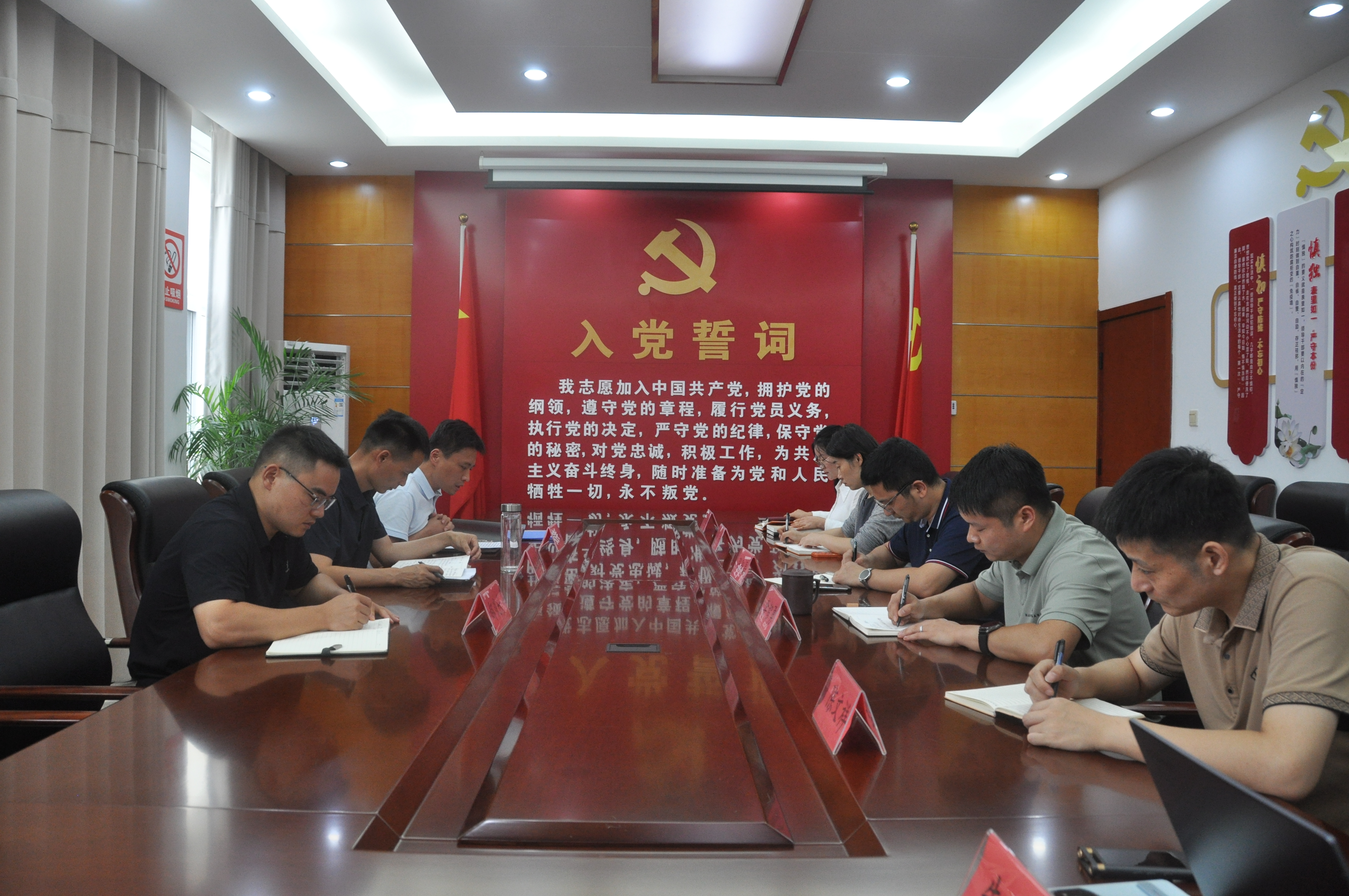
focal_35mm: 27
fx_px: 1011
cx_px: 674
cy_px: 448
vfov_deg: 47.8
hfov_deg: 67.4
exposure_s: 1/100
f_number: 5
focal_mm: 18
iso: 800
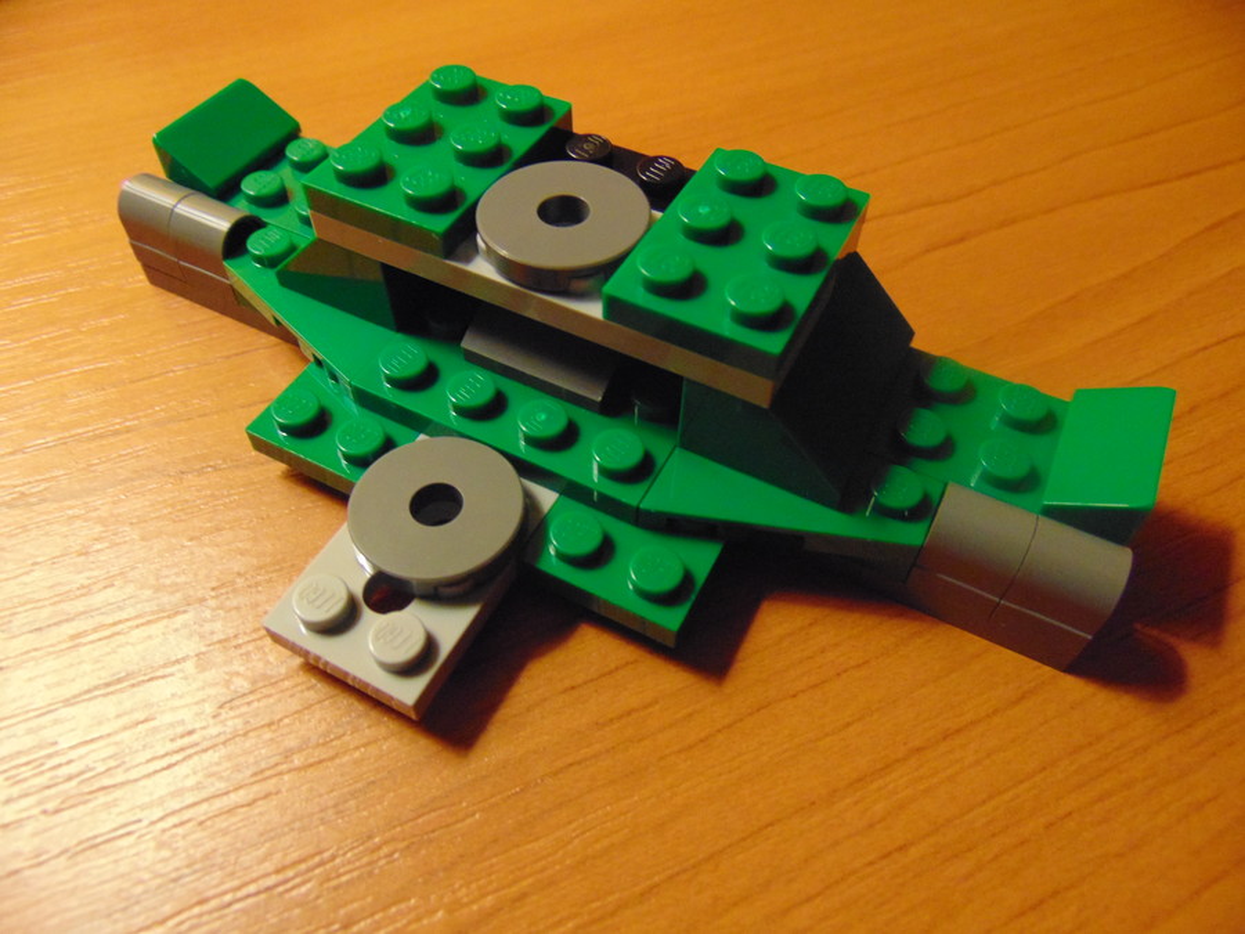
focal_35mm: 25
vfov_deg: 54.9
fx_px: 899
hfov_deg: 69.4
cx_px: 622
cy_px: 467
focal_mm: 4.5
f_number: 3
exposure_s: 1/30
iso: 320
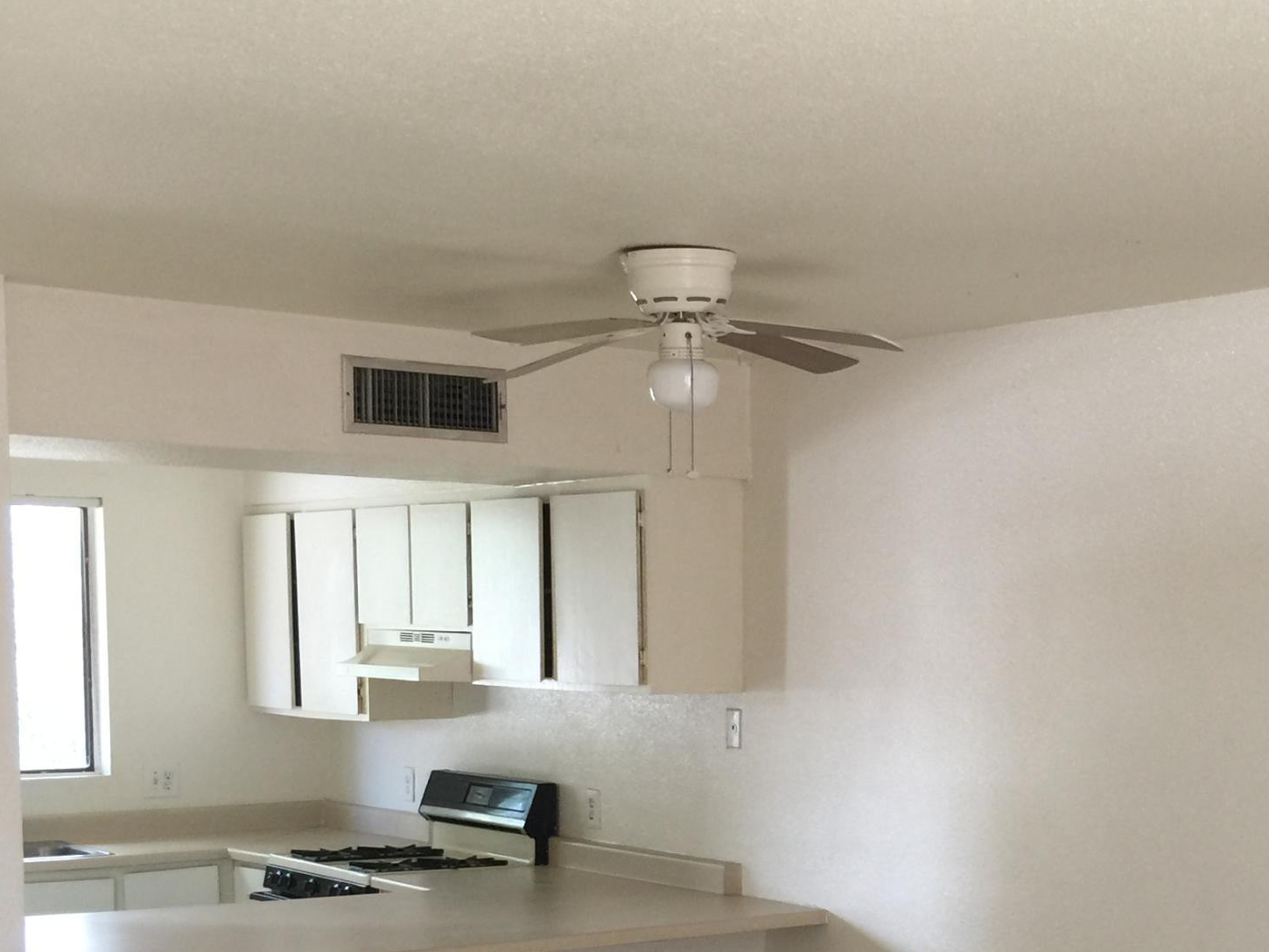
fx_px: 2200
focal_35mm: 60
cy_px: 784
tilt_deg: -5.4
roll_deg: -0.6
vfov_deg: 24.0
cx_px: 1044
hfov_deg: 31.2
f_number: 2.2
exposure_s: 1/15
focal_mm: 4.15
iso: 32
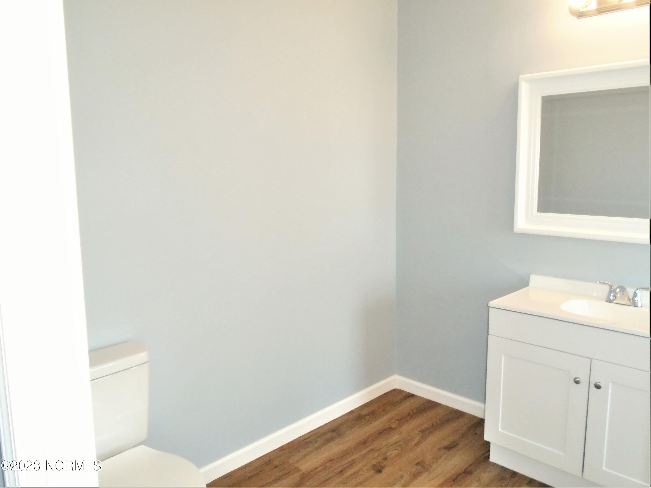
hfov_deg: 67.3
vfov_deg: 53.1
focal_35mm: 26
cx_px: 326
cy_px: 244
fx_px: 489
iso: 400
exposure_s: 1/80
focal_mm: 4.6
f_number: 3.2
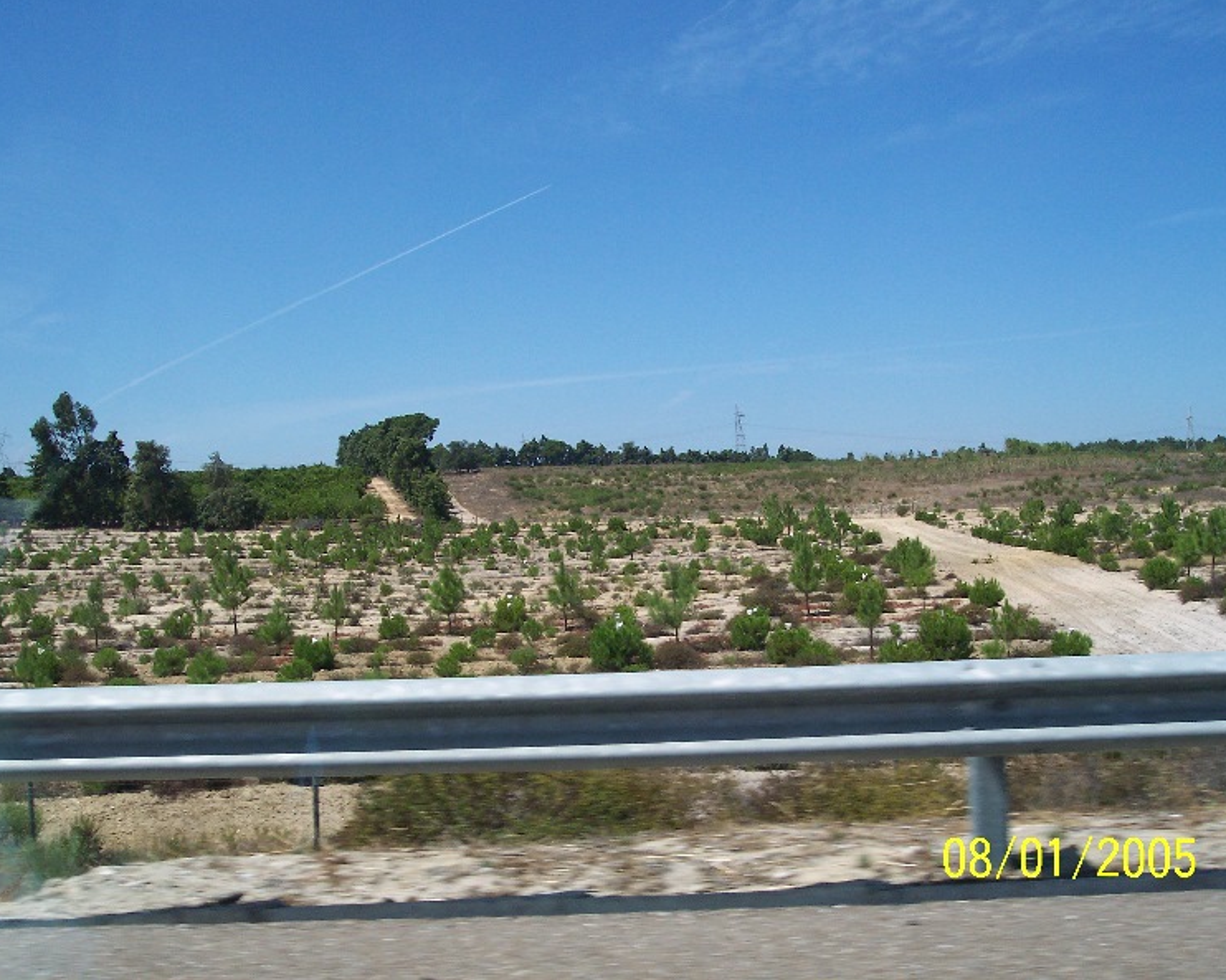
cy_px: 486
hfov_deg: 45.8
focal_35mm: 40
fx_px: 1451
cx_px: 603
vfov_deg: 37.3
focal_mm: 8
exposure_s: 1/700
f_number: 4.8
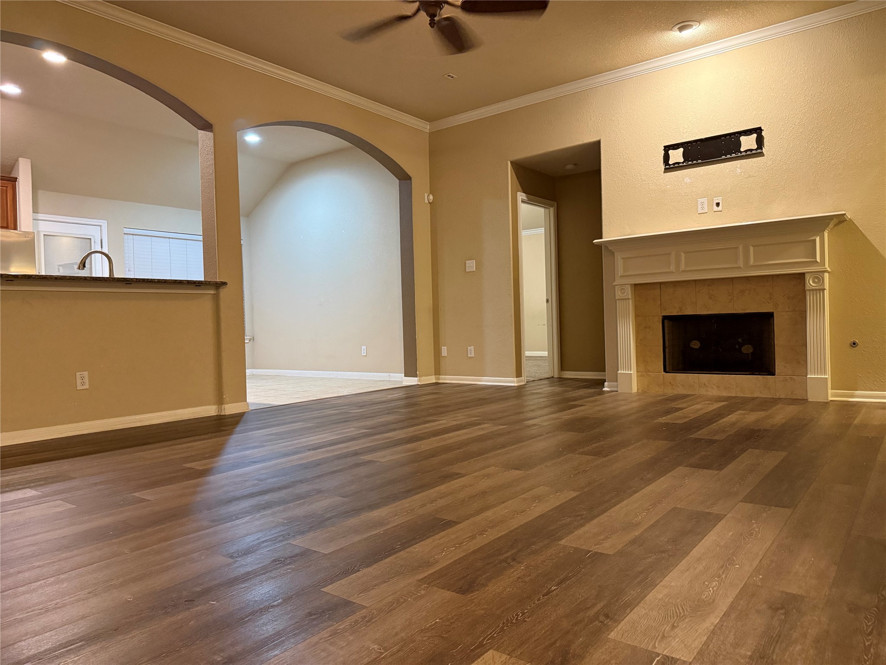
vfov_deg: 56.8
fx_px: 614
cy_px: 332
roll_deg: +2.1
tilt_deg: -0.1
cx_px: 443
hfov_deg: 71.6
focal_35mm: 24
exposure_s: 1/60
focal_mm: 6.76
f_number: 1.78
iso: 800
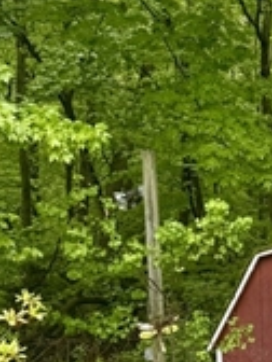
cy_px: 261
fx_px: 1152
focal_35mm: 110
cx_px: 494
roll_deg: -0.4
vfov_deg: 17.8
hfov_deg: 12.3
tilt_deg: -2.8
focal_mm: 6.76
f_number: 1.78
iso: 64
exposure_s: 1/161
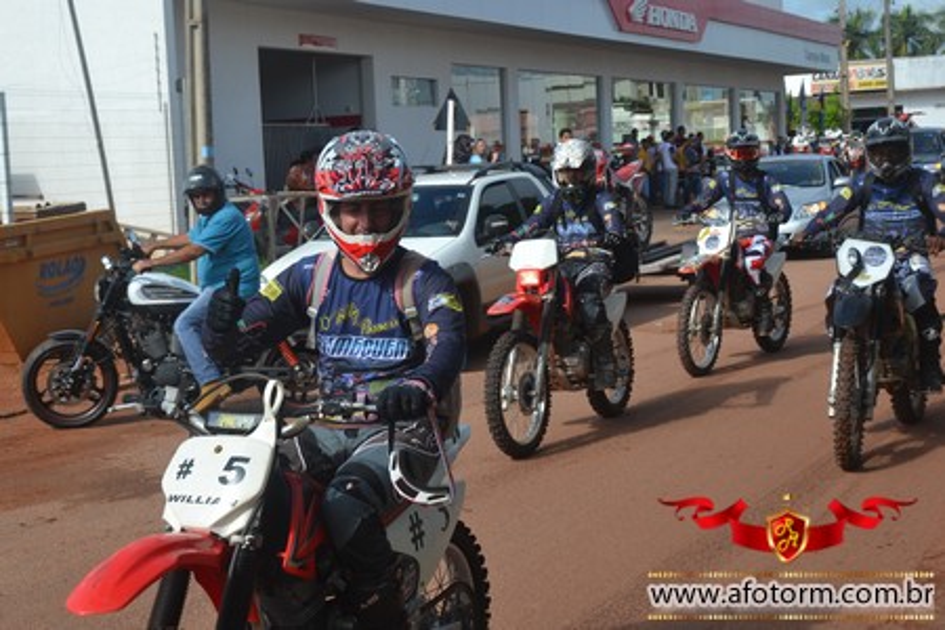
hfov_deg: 33.4
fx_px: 1575
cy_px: 315
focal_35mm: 60
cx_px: 472
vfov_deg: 22.6
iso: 100
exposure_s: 1/250
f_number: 8
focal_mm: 40
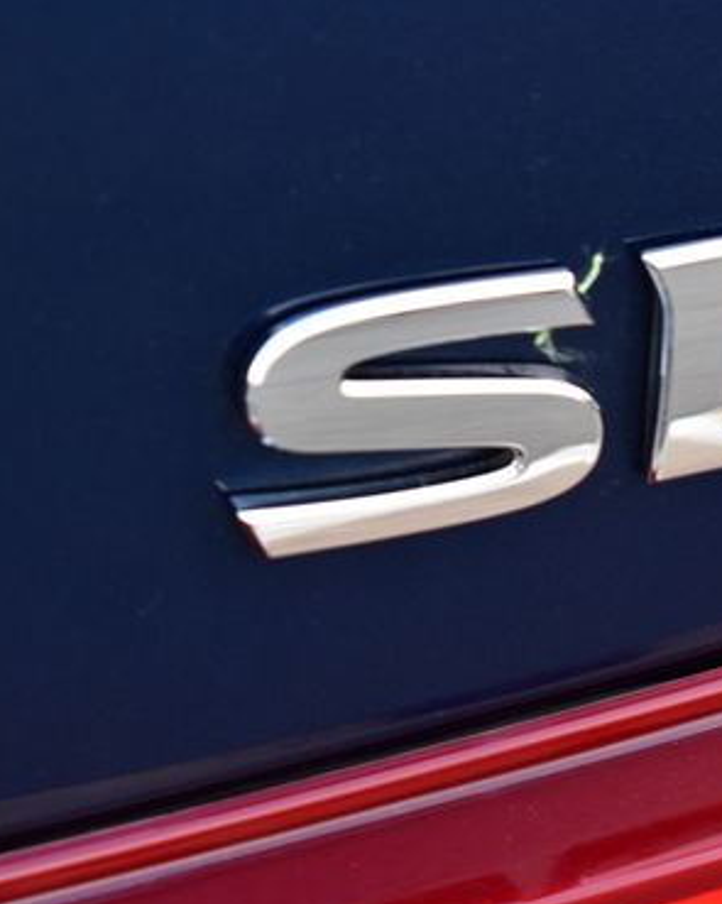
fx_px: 3260
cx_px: 600
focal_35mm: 122
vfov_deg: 15.8
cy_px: 461
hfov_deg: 12.6
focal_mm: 50
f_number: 6.3
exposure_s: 1/25
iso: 400
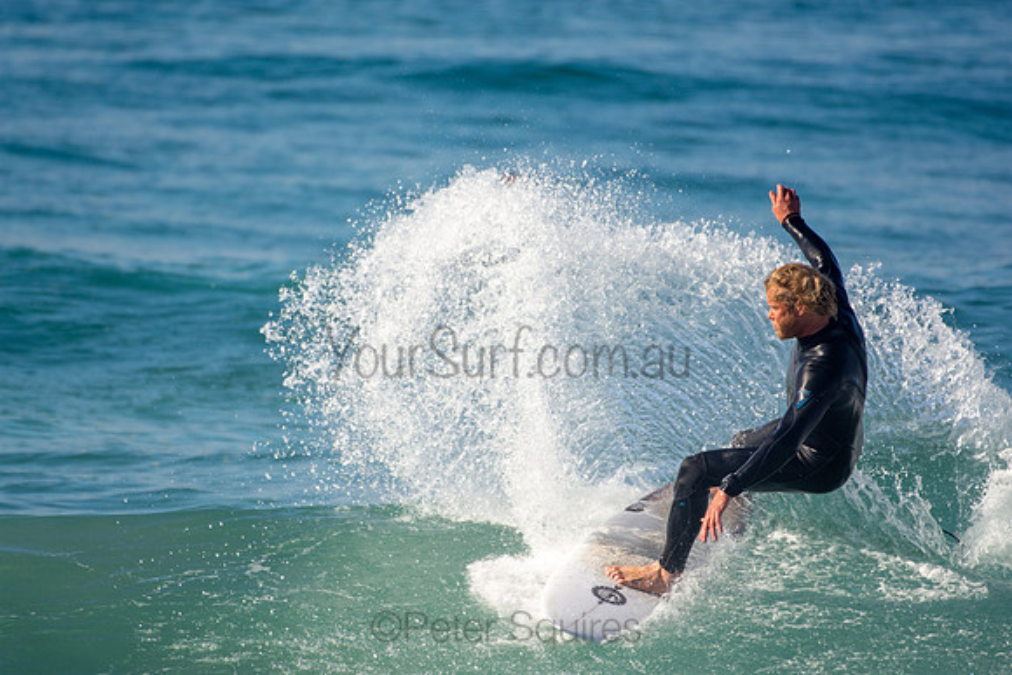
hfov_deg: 2.7
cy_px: 338
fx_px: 21087
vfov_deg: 1.8
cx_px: 506
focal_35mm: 750
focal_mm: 500
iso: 250
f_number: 5.6
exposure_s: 1/1600
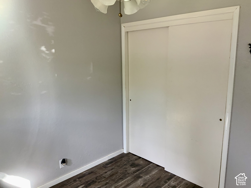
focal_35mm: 29
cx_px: 126
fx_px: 210
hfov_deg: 61.7
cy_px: 94
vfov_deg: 48.2
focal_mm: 3
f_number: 1.8
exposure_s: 1/60
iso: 125
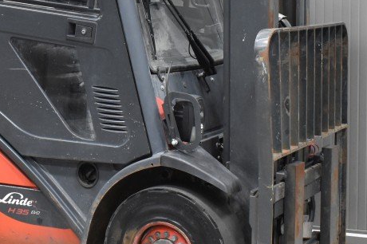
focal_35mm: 94
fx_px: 958
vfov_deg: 14.5
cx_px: 121
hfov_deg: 21.6
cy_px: 58
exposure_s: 1/30
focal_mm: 24
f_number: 5.6
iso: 1600
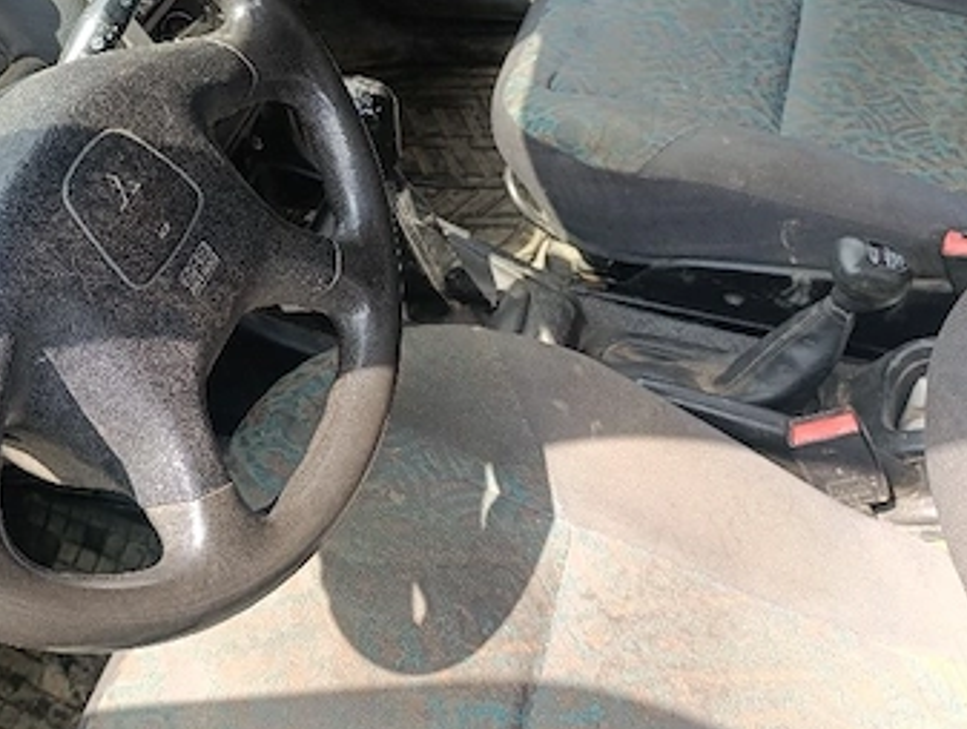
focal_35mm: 41
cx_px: 275
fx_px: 1147
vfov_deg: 34.5
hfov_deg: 44.6
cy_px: 181
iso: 80
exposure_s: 1/101
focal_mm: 6.14
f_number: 1.6
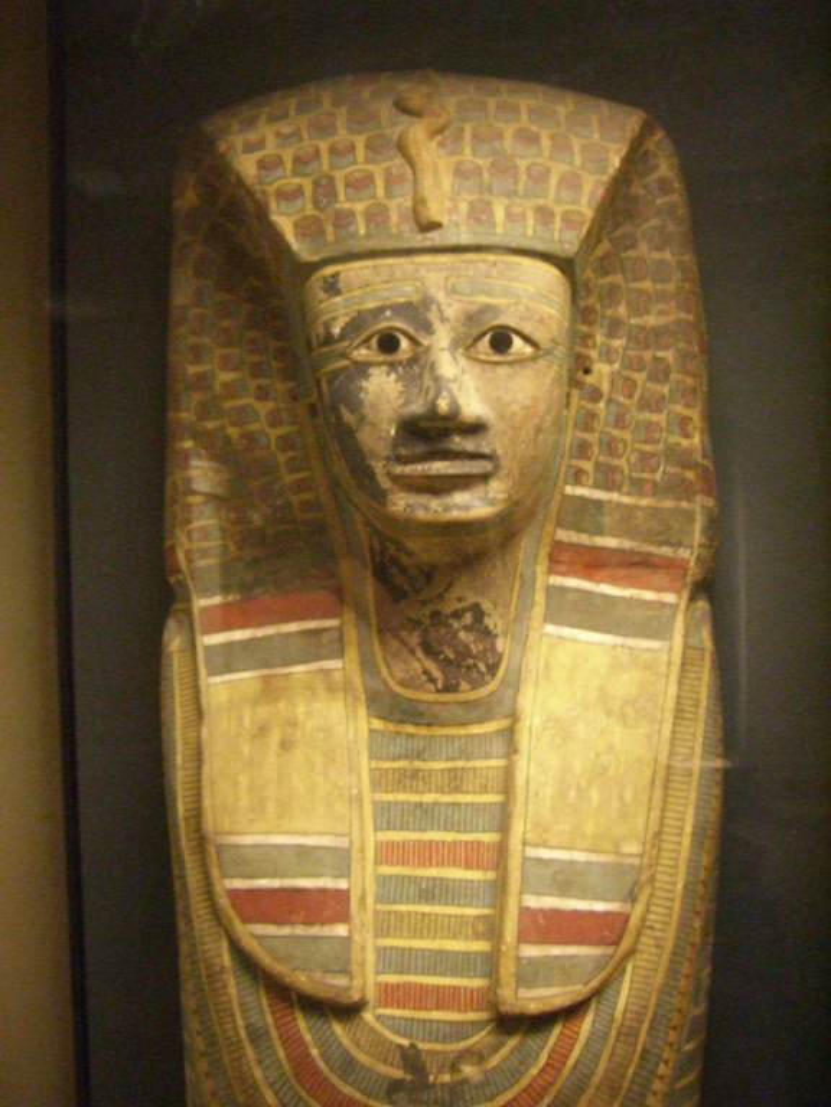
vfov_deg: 49.0
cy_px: 554
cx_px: 416
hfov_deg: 37.7
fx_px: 1216
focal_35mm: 38
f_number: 2.7
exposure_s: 1/20
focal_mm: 6.2
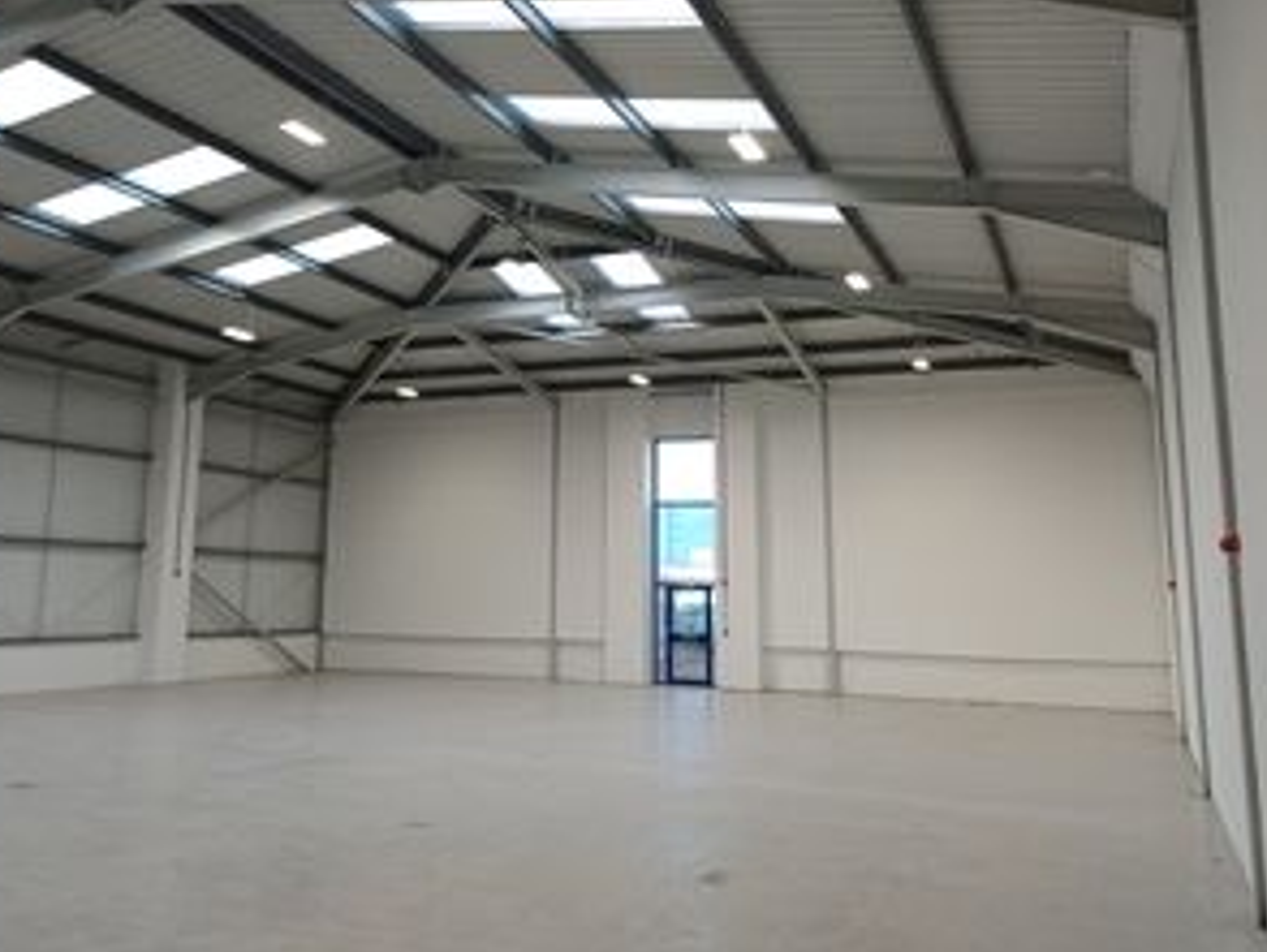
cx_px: 521
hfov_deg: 53.6
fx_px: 1245
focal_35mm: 34
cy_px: 366
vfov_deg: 41.6
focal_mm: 4.65
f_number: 1.8
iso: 80
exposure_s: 1/100
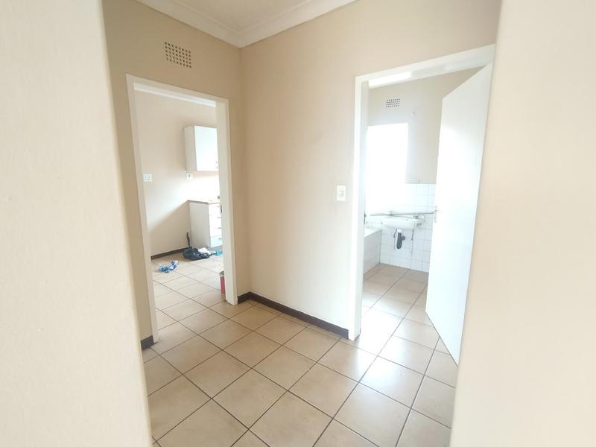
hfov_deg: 98.2
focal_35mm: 15
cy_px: 224
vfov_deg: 81.7
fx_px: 258
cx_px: 298
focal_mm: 1.65
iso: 160
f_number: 2.2
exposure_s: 1/33
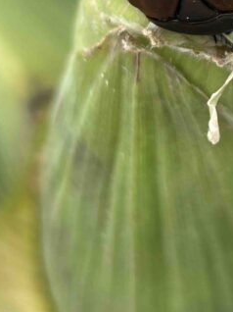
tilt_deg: -44.6
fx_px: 1177
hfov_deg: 11.2
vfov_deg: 14.6
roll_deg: -9.8
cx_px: 235
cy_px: -64
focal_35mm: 131
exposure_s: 1/444
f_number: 1.6
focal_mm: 5.96
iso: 32
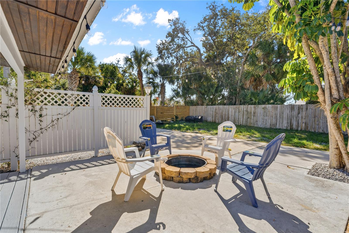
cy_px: 116
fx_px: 165
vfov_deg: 70.4
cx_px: 174
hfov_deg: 93.3
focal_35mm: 17
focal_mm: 17
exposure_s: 1/2500
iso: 100
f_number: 9
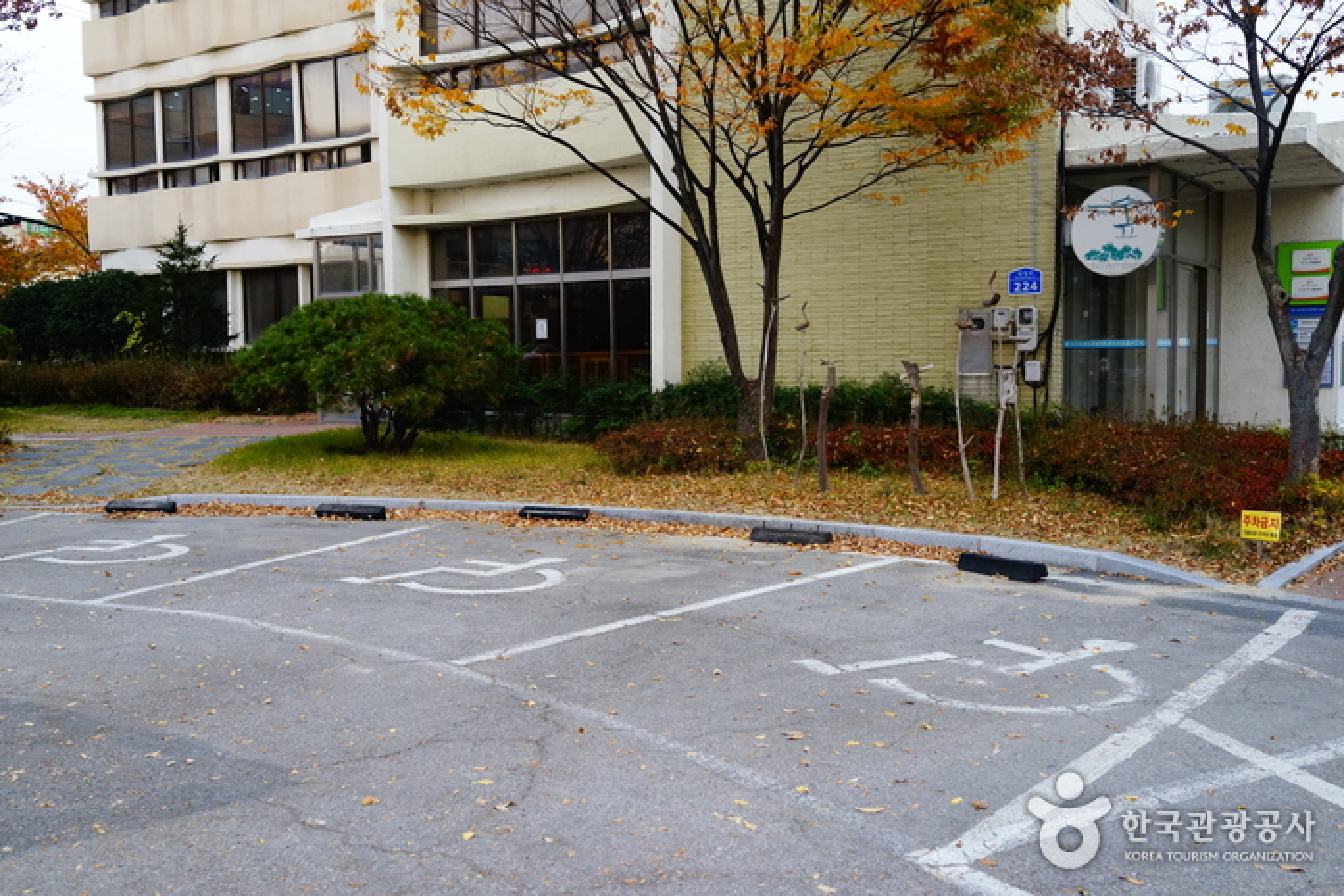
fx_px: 1307
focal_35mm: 35
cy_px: 448
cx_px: 672
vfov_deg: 37.9
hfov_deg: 54.4
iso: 1600
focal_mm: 35
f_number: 4
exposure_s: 1/80
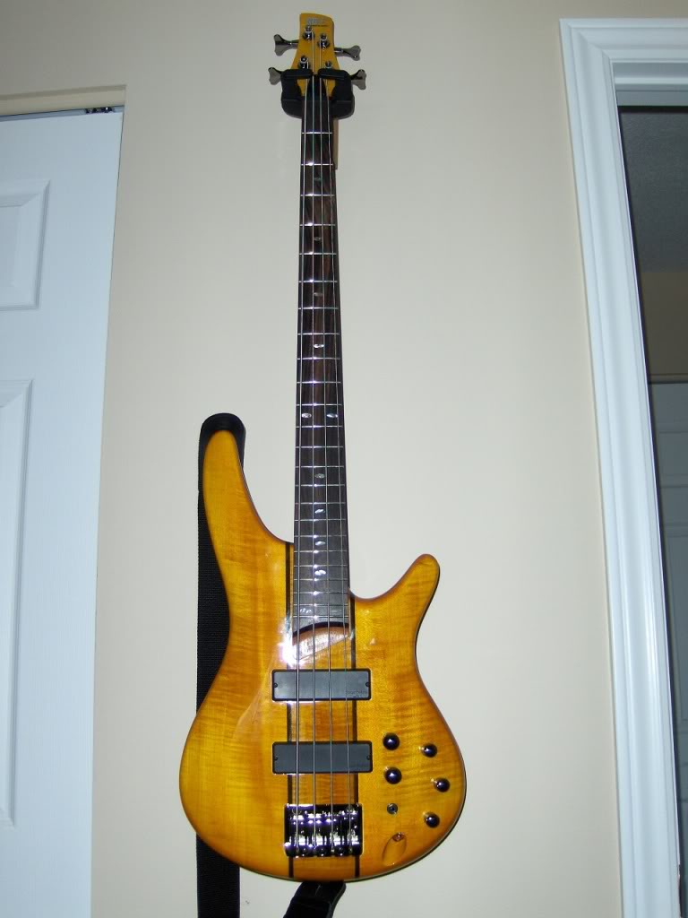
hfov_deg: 40.7
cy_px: 459
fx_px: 928
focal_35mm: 35
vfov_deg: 52.6
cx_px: 344
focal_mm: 7.5
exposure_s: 1/60
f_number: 2.8
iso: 100
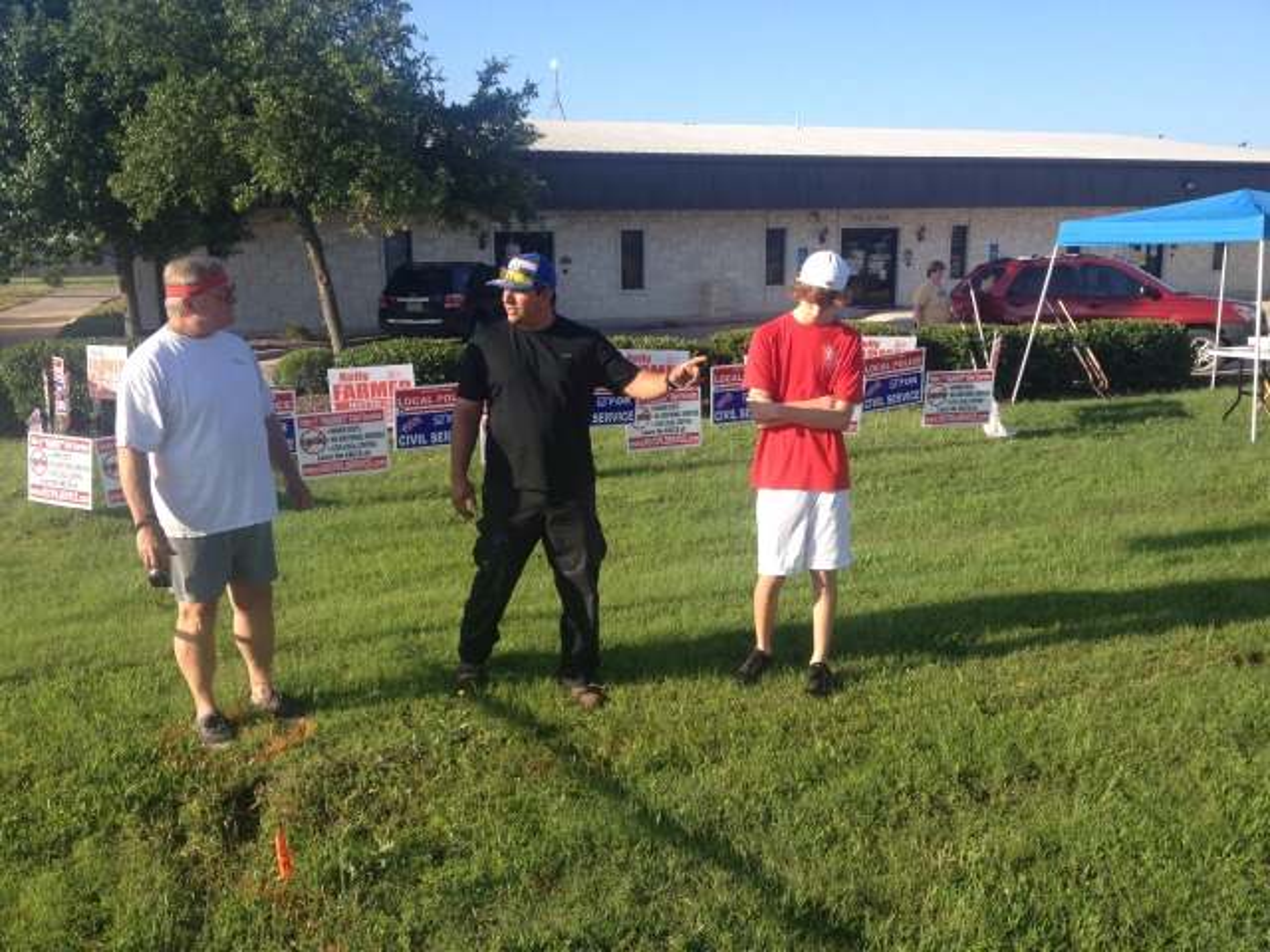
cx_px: 635
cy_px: 476
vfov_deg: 40.7
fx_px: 1284
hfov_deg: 52.6
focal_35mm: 35
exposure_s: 1/800
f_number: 2.4
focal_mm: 4.28
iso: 50
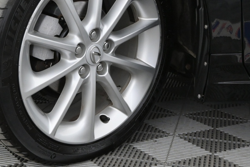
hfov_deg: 27.8
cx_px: 74
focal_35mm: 72
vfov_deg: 18.8
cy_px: 44
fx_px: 500
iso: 2500
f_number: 4.5
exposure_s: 1/80
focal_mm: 26
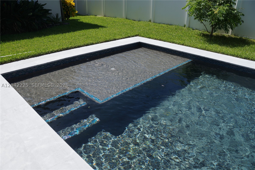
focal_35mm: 27
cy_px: 85
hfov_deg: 67.4
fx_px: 191
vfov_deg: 47.9
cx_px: 128
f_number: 7.1
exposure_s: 1/500
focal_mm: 18
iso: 100
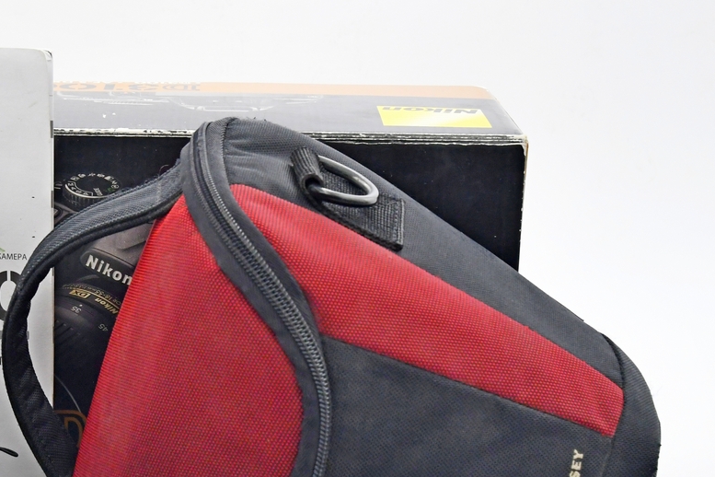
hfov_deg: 18.4
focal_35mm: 110
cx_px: 155
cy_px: 403
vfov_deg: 12.4
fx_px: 2185
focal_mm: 38
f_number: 8
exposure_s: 1/125
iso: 1250
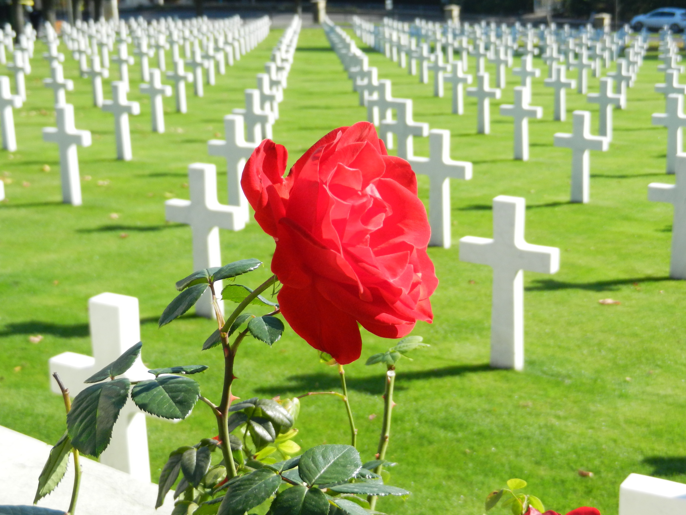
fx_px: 1268
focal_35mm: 64
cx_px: 363
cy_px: 245
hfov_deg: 30.3
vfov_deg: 22.9
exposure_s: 1/640
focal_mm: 10.9
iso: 160
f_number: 4.5
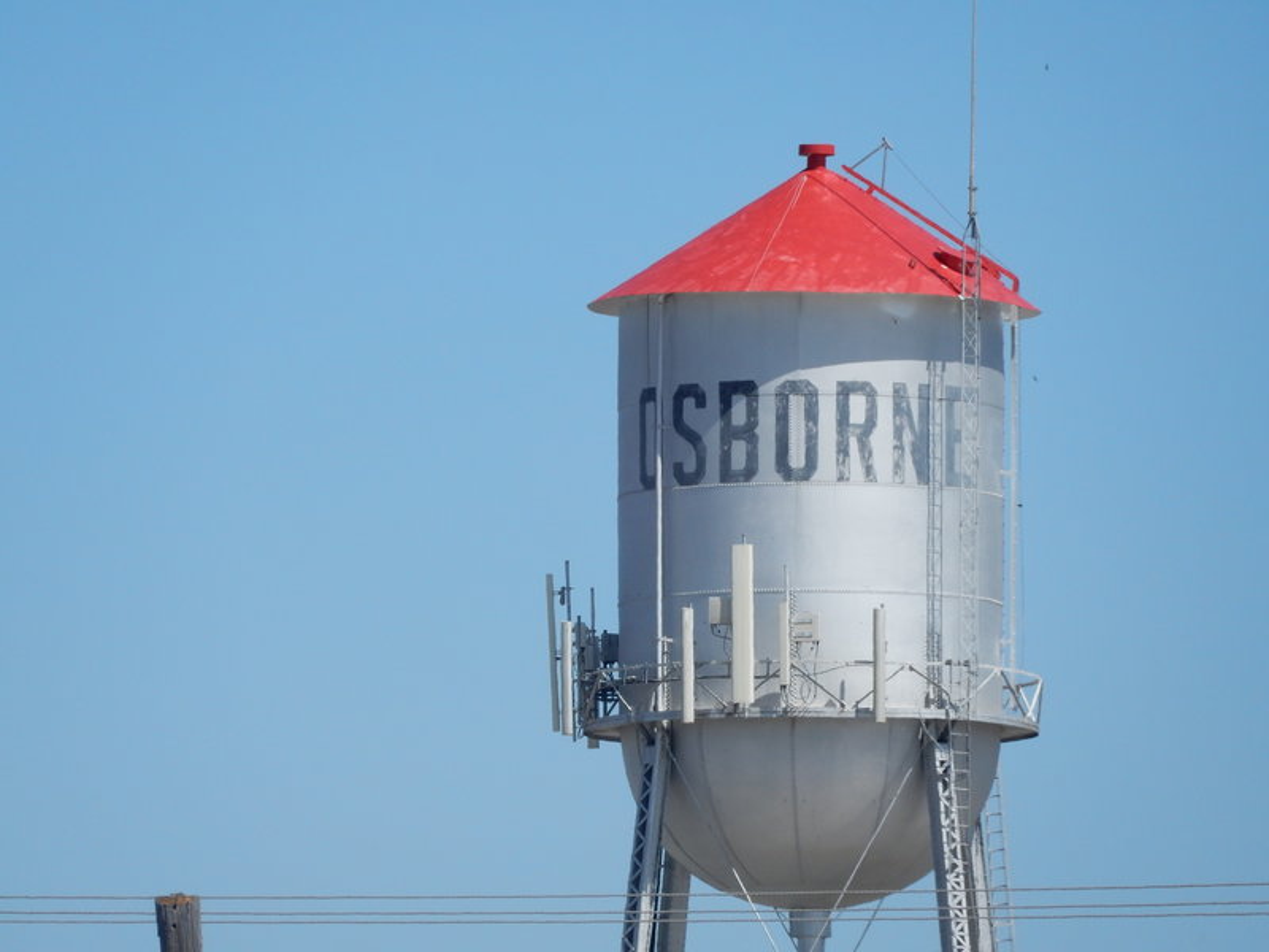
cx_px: 634
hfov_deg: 3.2
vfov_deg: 2.4
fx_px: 23059
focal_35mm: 629
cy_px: 476
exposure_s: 1/800
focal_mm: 112.2
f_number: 6.4
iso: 125
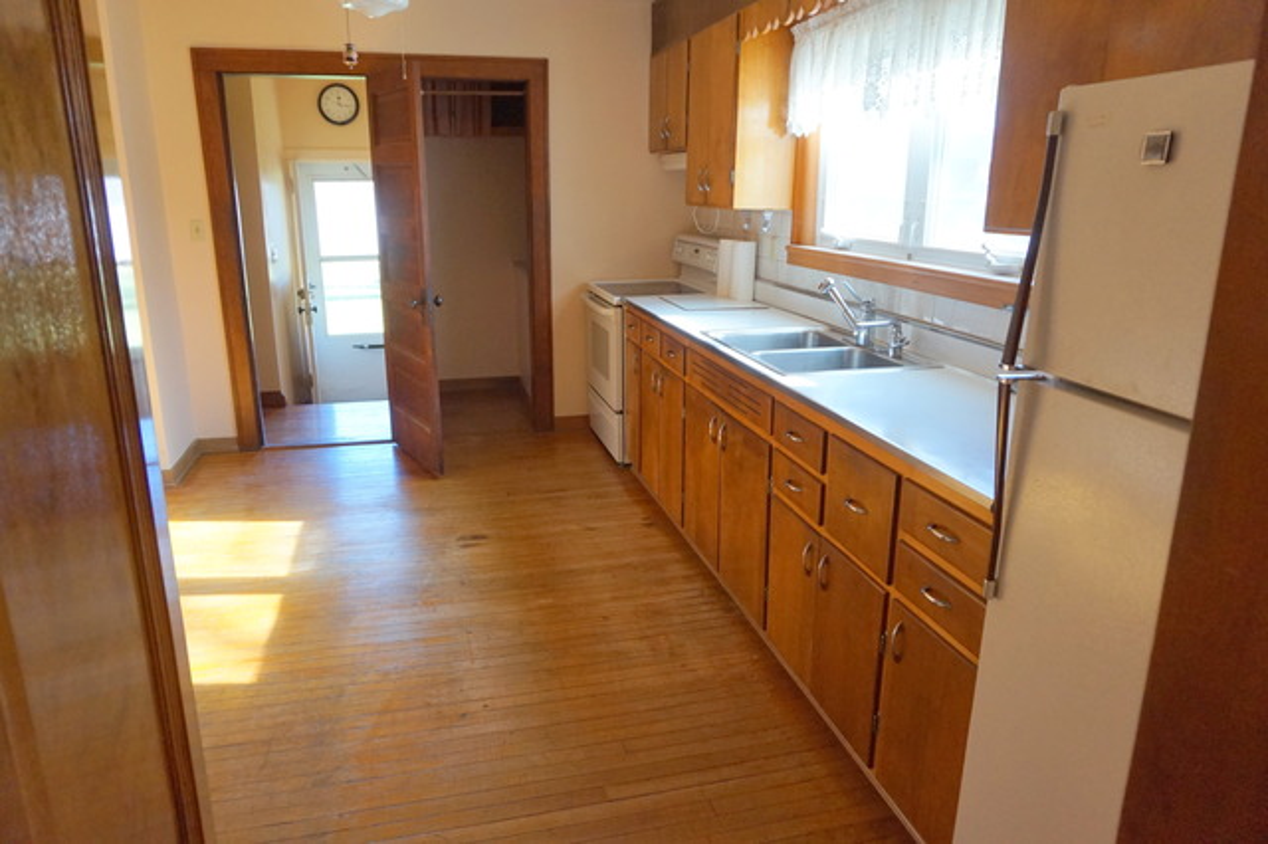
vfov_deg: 53.1
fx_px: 845
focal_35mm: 24
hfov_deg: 73.8
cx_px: 634
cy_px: 422
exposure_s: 1/160
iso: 800
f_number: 4
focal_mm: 16
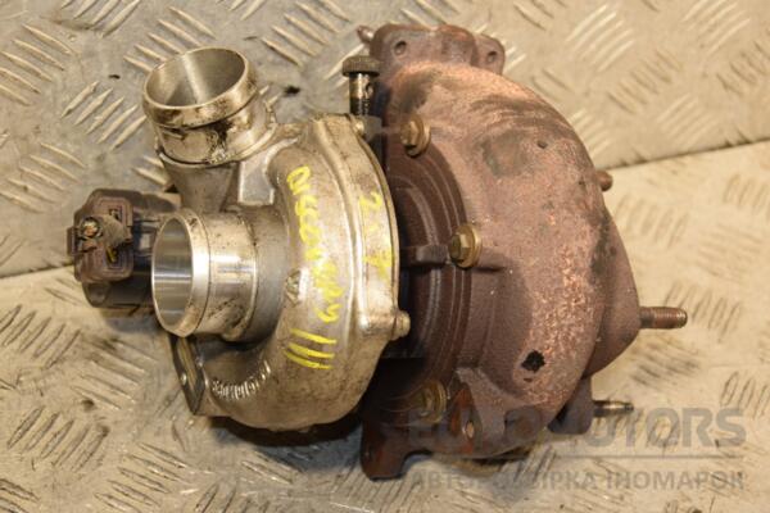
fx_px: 1604
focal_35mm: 75
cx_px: 385
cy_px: 256
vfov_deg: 18.2
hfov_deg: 27.0
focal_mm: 50
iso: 800
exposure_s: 1/160
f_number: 5
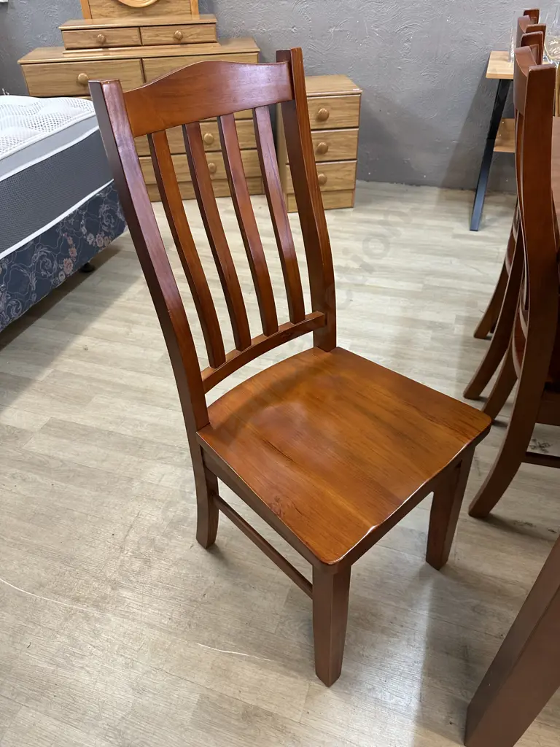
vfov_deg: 71.6
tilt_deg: -37.5
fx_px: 518
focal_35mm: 24
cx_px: 280
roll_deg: +3.3
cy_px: 374
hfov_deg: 56.8
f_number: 1.78
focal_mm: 6.86
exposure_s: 1/50
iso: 200
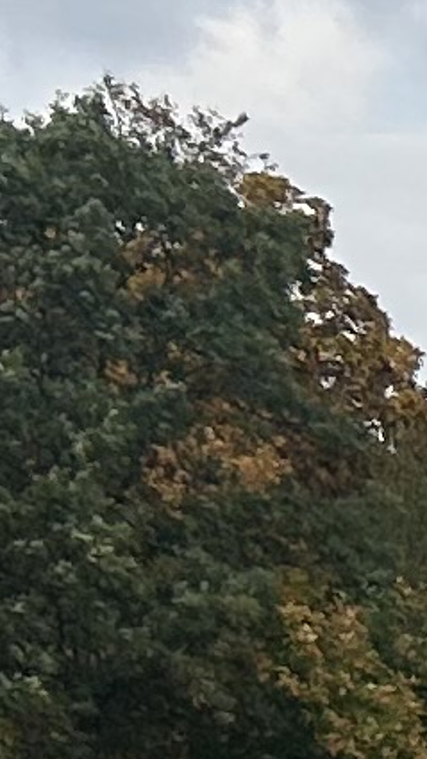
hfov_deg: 3.6
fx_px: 5416
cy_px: 1898
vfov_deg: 7.4
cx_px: 2930
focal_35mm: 269
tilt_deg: -6.3
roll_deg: -2.8
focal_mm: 5.7
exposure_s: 1/4831
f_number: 1.5
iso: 50
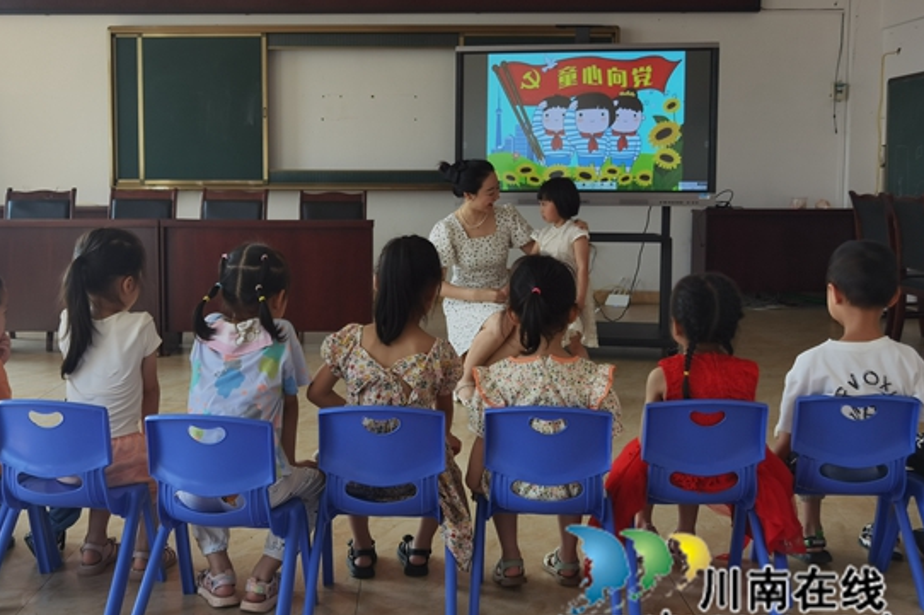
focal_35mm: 43
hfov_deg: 45.3
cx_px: 397
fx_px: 1103
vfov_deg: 31.1
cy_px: 266
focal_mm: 6.71
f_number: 1.9
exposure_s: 1/349
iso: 50
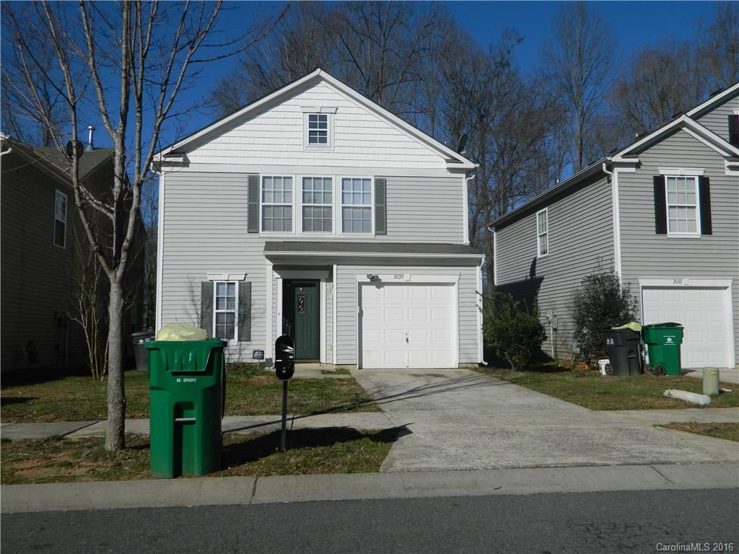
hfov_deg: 58.4
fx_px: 662
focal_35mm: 31
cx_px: 370
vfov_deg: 45.4
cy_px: 277
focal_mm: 5.6
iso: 80
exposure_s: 1/400
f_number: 9.1
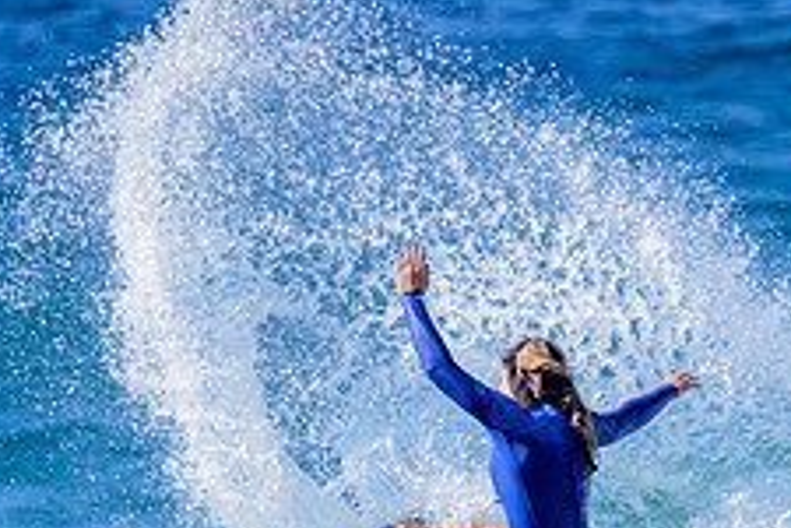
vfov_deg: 0.6
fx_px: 50115
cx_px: 622
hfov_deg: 0.9
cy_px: 639
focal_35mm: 2281
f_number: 11
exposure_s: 1/2000
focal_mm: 800
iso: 1400
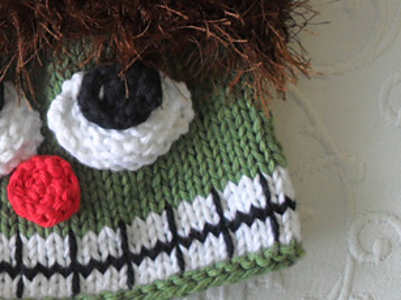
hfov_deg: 25.8
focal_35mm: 73
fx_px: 845
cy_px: 59
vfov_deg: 19.9
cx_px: 34
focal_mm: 6.2
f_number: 2.8
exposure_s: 1/45
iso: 100
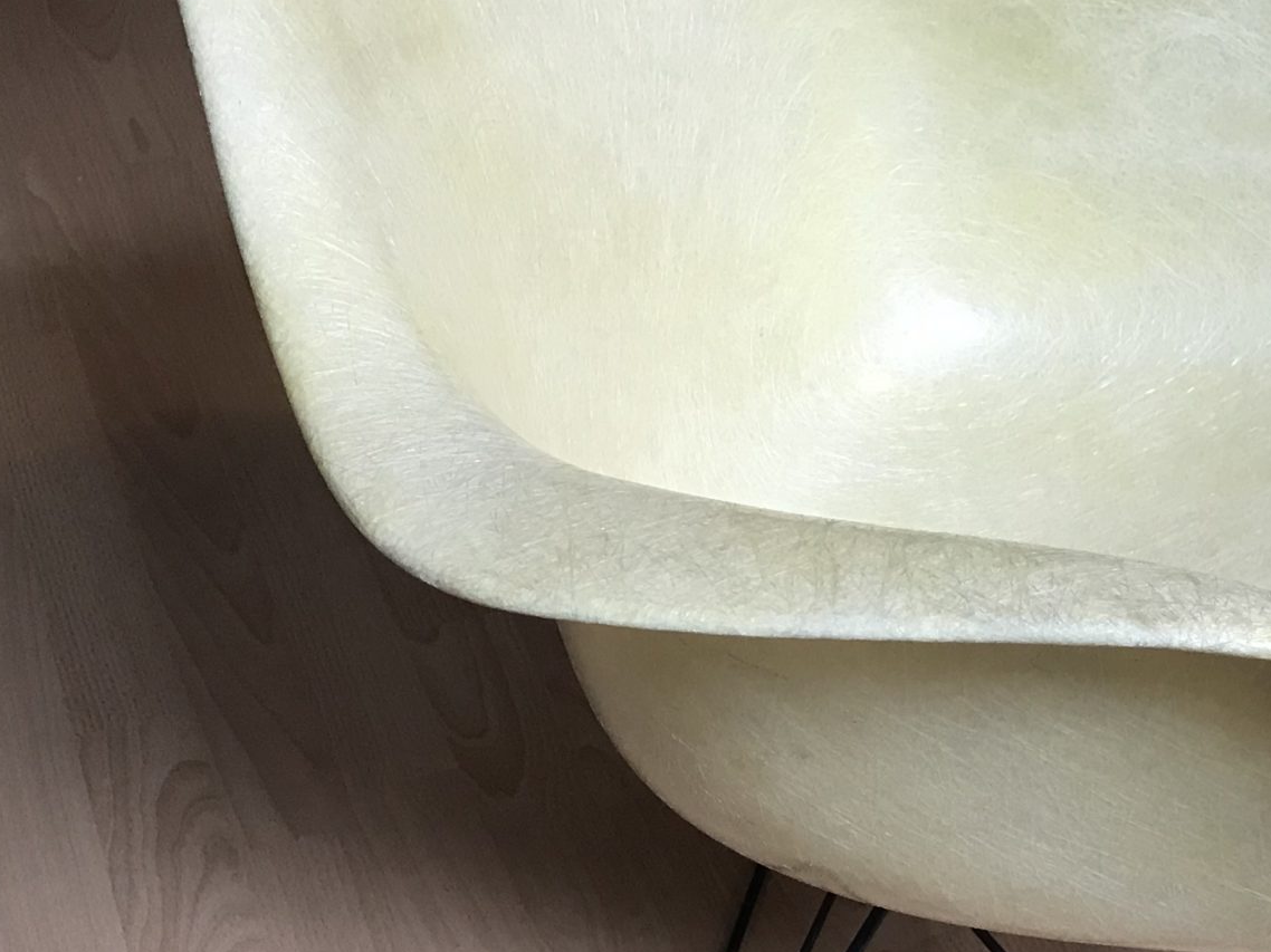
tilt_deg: -38.0
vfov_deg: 23.2
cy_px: 607
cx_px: 813
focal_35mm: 63
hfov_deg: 30.6
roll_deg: -1.6
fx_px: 2313
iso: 40
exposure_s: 1/25
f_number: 1.8
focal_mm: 3.99
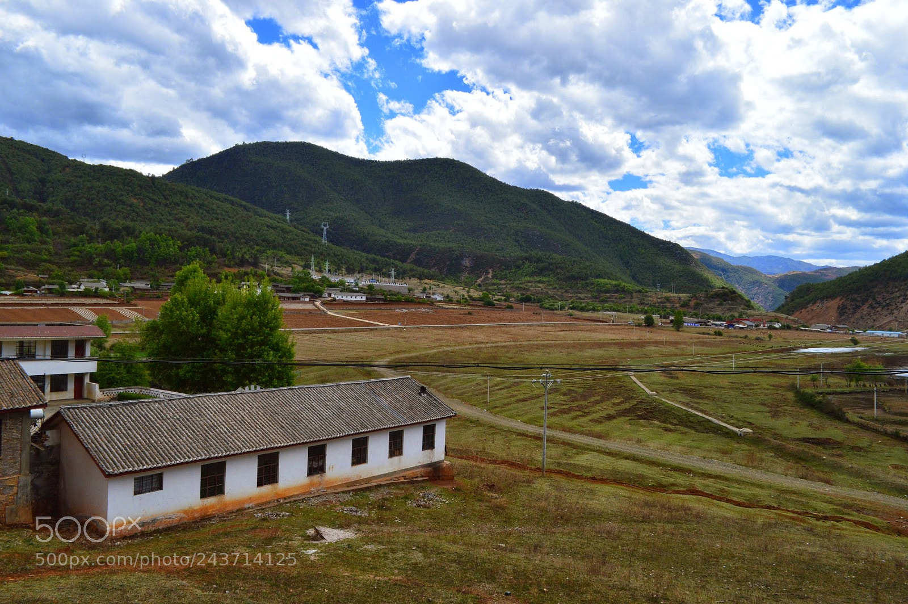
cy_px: 302
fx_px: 680
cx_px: 454
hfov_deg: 67.4
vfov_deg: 47.9
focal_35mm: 27
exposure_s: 1/500
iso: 400
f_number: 11
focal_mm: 18
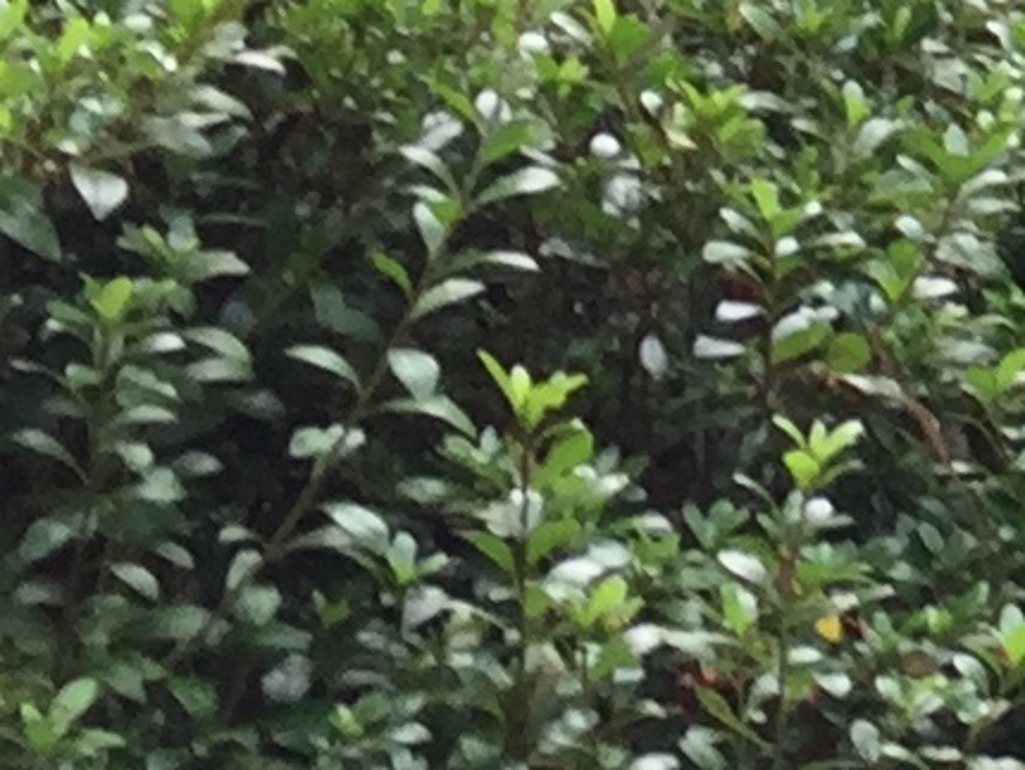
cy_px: -734
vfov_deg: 6.6
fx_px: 6518
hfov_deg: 7.9
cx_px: 2975
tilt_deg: -1.6
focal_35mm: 220
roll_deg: -3.3
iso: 32
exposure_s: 1/60
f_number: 2.2
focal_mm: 4.15
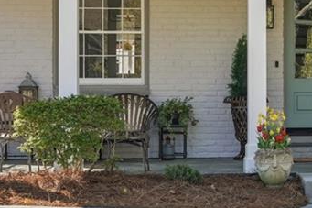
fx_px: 780
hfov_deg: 22.1
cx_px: 276
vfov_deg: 14.8
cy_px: -22
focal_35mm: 90
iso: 100
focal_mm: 20
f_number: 8
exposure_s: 1/45
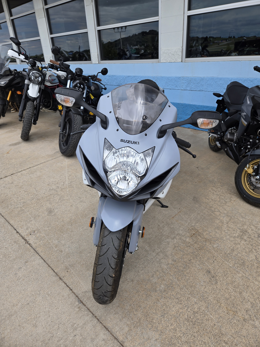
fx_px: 230
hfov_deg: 58.9
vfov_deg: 73.9
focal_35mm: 23
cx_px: 130
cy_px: 174
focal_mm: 5.4
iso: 25
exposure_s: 1/1050
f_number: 1.8
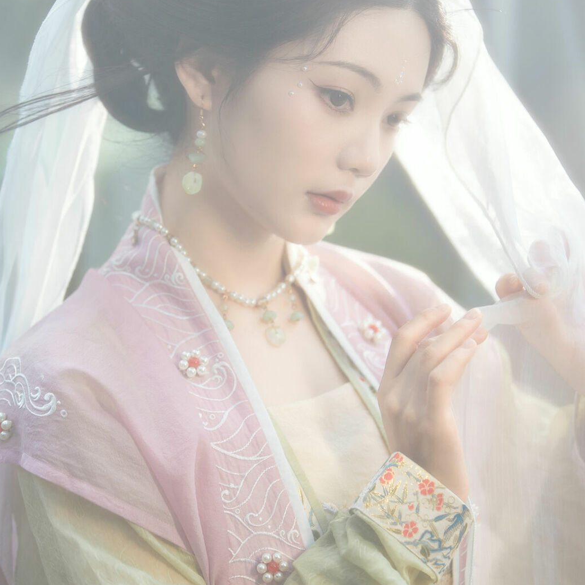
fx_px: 2161
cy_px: 238
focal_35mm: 113
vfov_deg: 15.4
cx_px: 291
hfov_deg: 15.4
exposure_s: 1/320
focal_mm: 88
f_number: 2.8
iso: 200
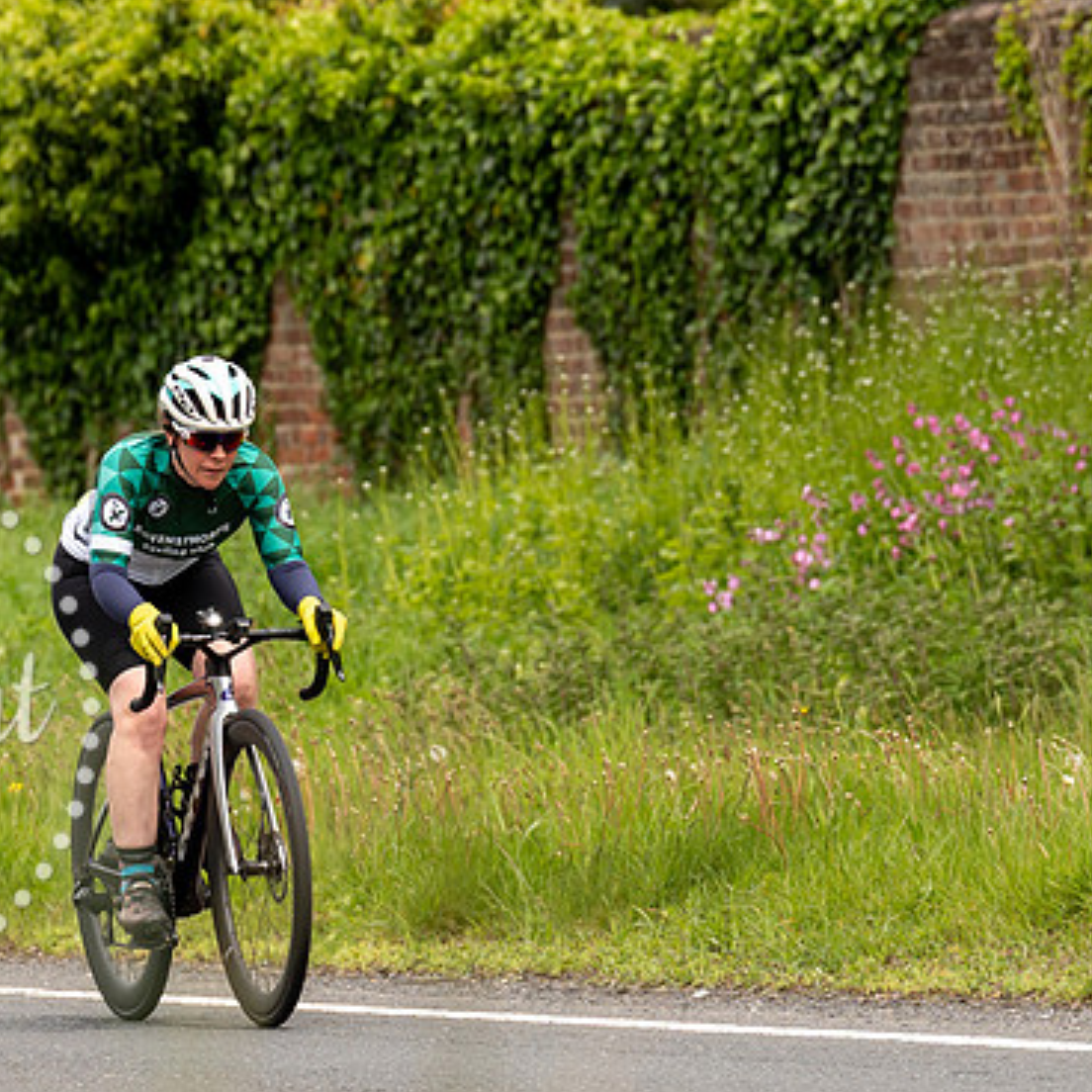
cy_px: 425
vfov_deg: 3.8
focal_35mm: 462
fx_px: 16489
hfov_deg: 3.8
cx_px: 96
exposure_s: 1/1000
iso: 320
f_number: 4.5
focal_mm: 200
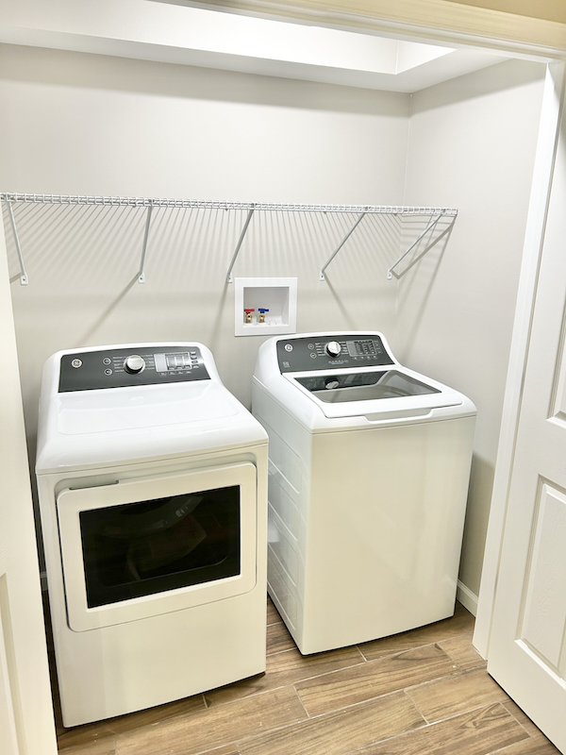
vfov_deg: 67.3
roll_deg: -2.1
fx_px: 567
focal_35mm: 26
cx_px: 283
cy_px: 378
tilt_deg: -14.3
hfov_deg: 53.1
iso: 125
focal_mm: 5.7
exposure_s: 1/60
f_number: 1.5
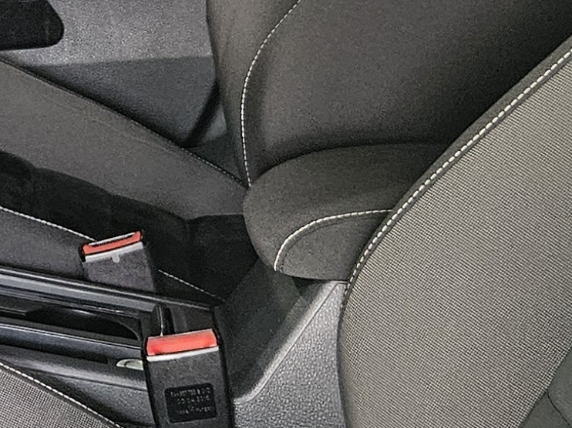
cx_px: -93
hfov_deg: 15.4
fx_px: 2048
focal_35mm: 124
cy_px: 88
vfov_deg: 11.9
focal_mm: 5.4
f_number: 1.8
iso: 640
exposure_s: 1/60
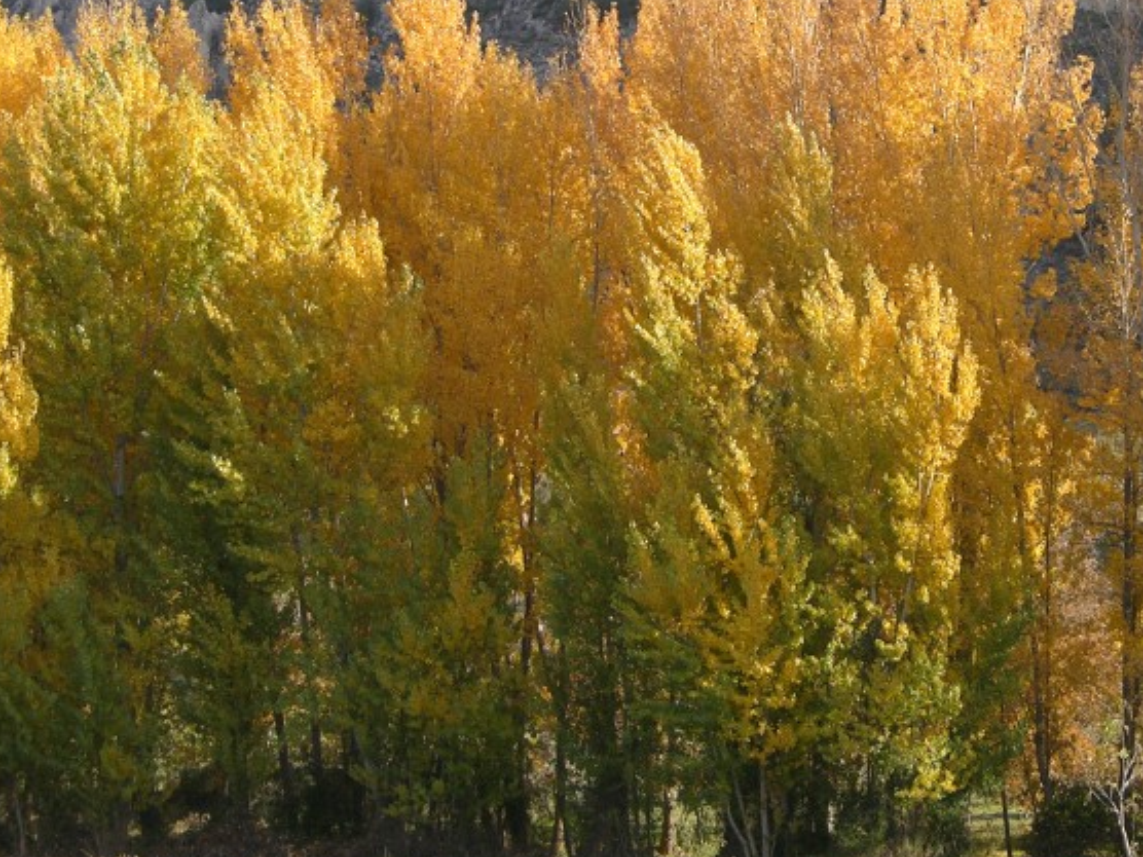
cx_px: 865
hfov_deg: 12.2
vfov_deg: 9.1
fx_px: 5349
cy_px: 193
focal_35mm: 162
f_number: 3.9
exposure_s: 1/156
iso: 50
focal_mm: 22.3
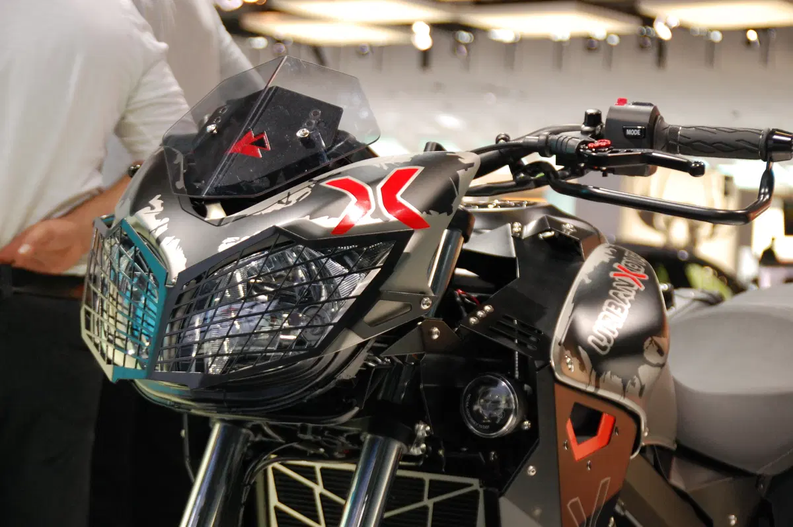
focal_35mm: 108
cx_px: 396
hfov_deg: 18.9
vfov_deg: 12.7
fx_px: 2377
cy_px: 264
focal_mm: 72
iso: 800
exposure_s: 1/80
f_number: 5.3
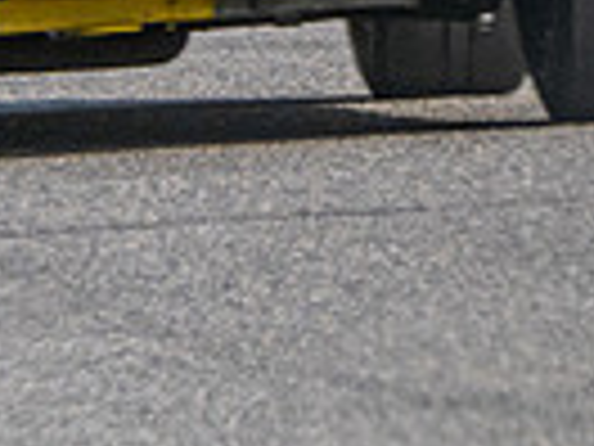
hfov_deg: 0.5
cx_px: 376
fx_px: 73289
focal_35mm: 4271
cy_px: -478
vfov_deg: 0.3
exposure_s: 1/320
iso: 400
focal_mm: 420
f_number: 16
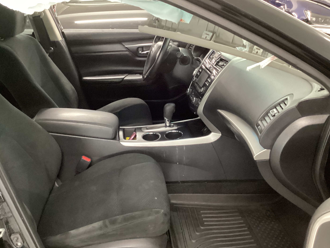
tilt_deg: -25.5
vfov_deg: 39.6
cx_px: 148
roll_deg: +2.2
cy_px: 129
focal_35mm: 36
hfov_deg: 51.3
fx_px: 343
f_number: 2.4
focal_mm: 3.3
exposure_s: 1/25
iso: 640
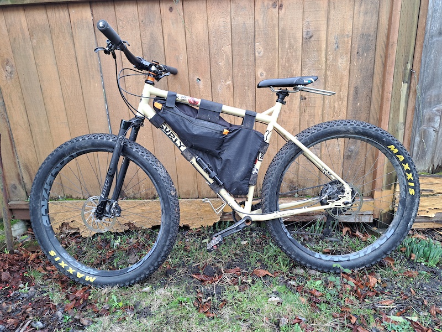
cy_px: 166
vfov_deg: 56.8
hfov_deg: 71.6
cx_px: 221
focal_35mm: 24
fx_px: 306
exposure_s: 1/60
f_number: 1.8
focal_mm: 5.23
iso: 80
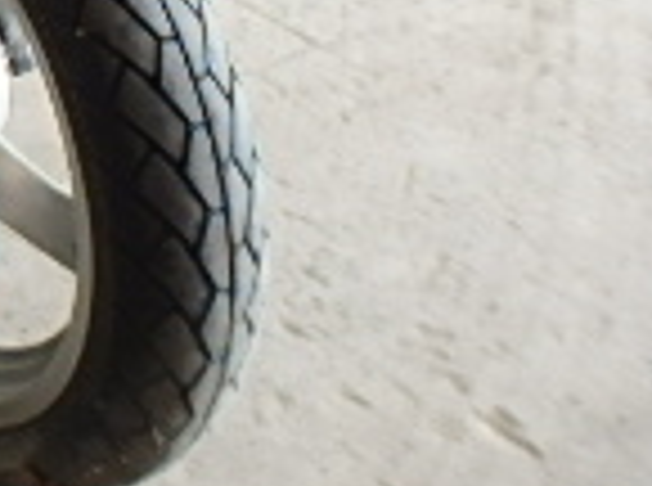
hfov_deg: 15.3
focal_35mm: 93
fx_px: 1747
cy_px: -315
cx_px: -773
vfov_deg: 14.4
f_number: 3.5
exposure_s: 1/30
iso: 200
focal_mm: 3.7
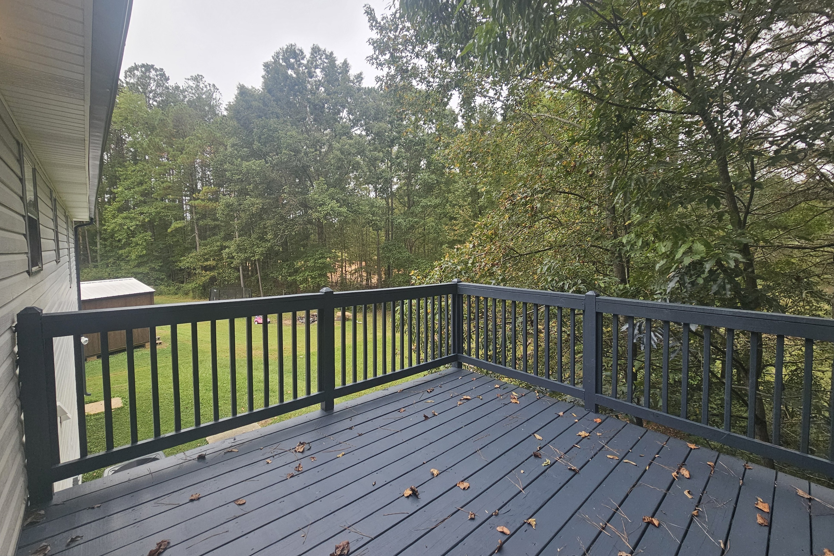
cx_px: 404
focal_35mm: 14
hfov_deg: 104.2
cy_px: 265
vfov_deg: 81.2
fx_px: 324
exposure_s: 1/216
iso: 80
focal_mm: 2.2
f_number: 2.2
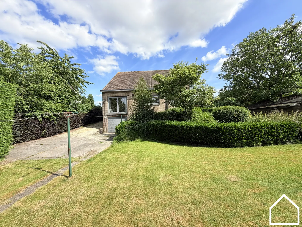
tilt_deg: +2.4
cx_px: 151
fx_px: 122
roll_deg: +2.3
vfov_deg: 85.7
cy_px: 114
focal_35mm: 14
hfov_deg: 102.1
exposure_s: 1/770
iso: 25
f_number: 2.2
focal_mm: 2.22
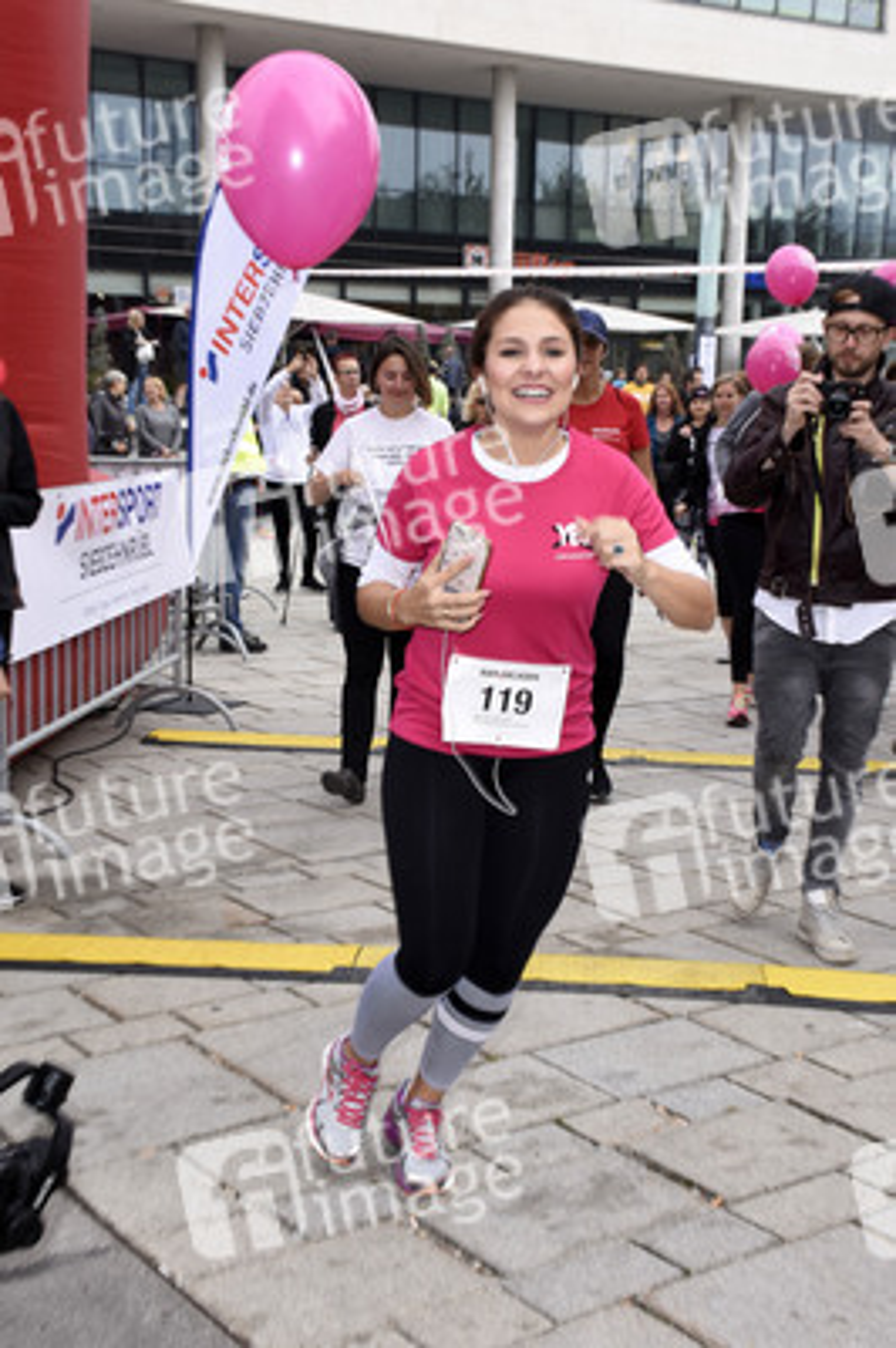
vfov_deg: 43.6
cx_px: 448
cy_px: 674
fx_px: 1683
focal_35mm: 45
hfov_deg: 29.8
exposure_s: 1/160
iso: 400
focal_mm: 30
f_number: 8
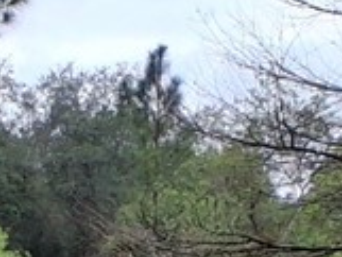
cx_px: 83
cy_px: 302
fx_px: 1068
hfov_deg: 18.1
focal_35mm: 108
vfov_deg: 13.4
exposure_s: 1/518
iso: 50
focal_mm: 1.4
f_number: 2.2
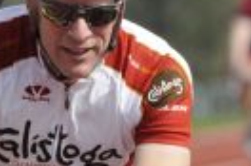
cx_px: 464
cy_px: 151
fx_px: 11887
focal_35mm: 1711
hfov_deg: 1.2
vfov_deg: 0.8
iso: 640
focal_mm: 300
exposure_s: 1/1600
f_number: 7.1
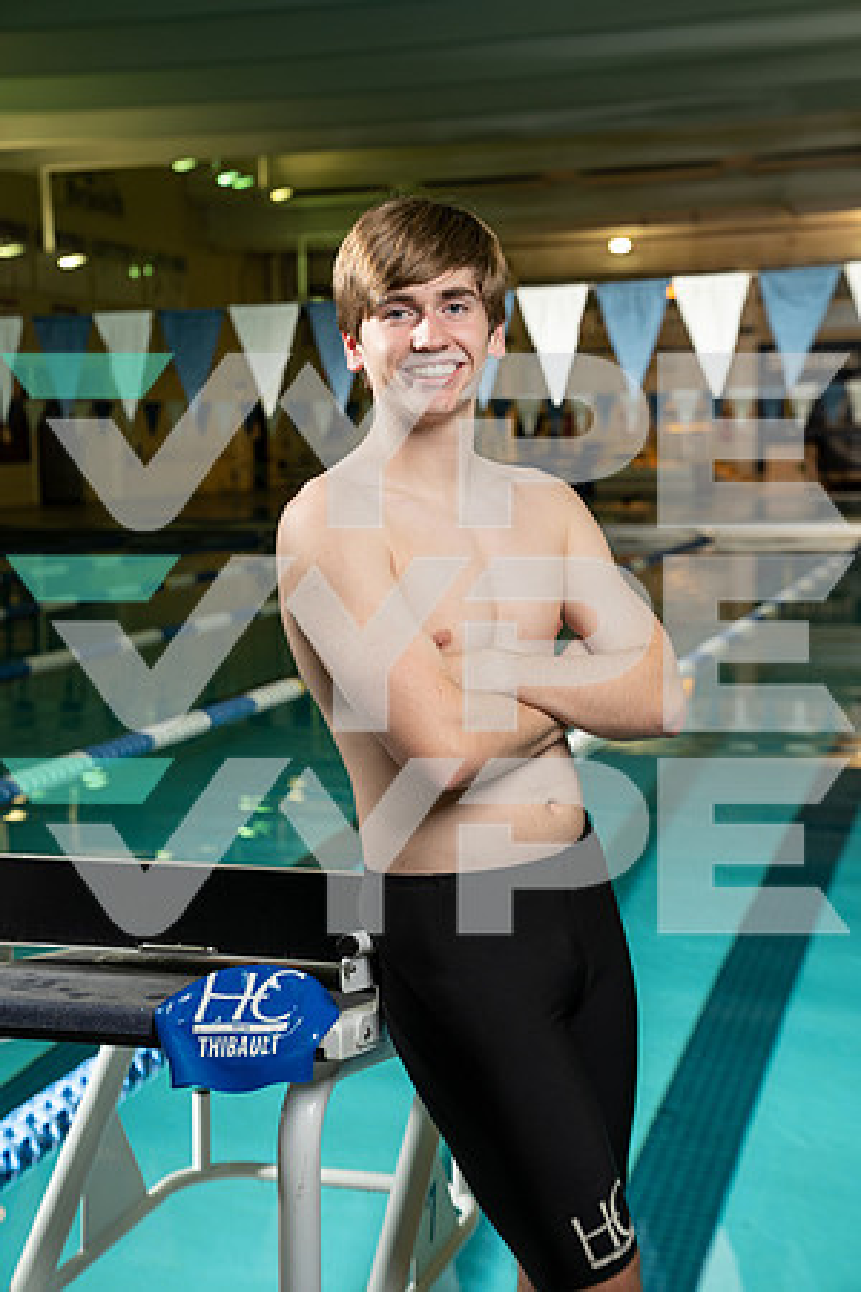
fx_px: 1937
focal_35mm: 54
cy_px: 646
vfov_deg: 36.9
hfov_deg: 25.1
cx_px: 430
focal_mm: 54
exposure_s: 1/250
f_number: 4.5
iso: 640
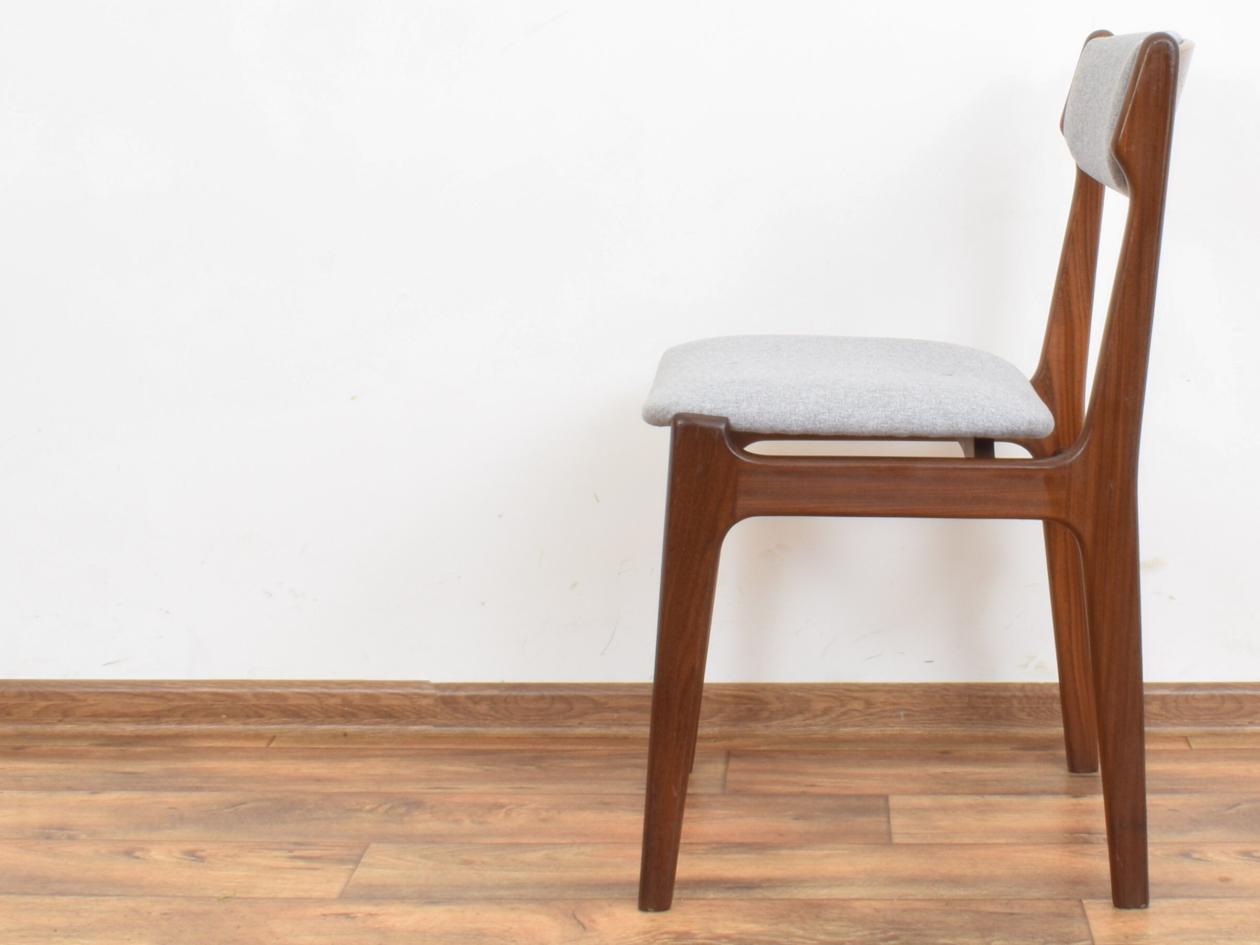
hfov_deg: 26.8
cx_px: 880
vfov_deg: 20.3
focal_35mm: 72
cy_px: 271
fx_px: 2621
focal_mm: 20
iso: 100
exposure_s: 5
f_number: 25
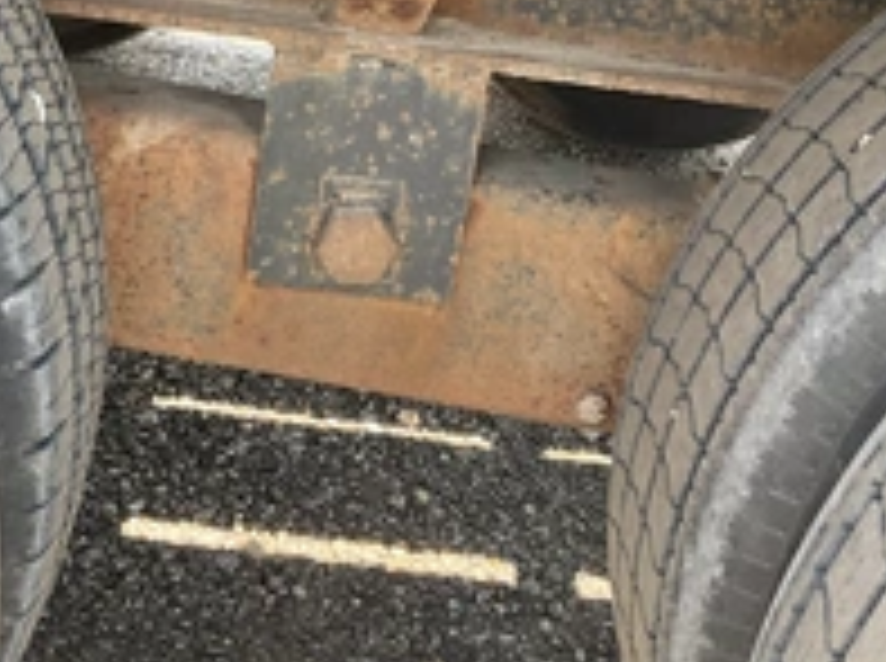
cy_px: 135
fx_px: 1507
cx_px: 382
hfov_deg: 32.7
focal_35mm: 59
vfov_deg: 24.4
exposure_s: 1/122
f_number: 1.8
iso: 50
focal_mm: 3
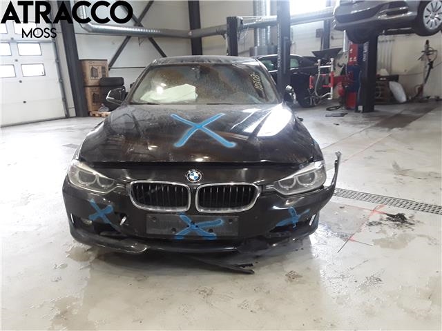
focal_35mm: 28
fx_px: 358
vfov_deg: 49.7
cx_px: 221
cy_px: 166
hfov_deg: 63.4
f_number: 1.9
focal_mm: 2.91
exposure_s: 1/25
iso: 200
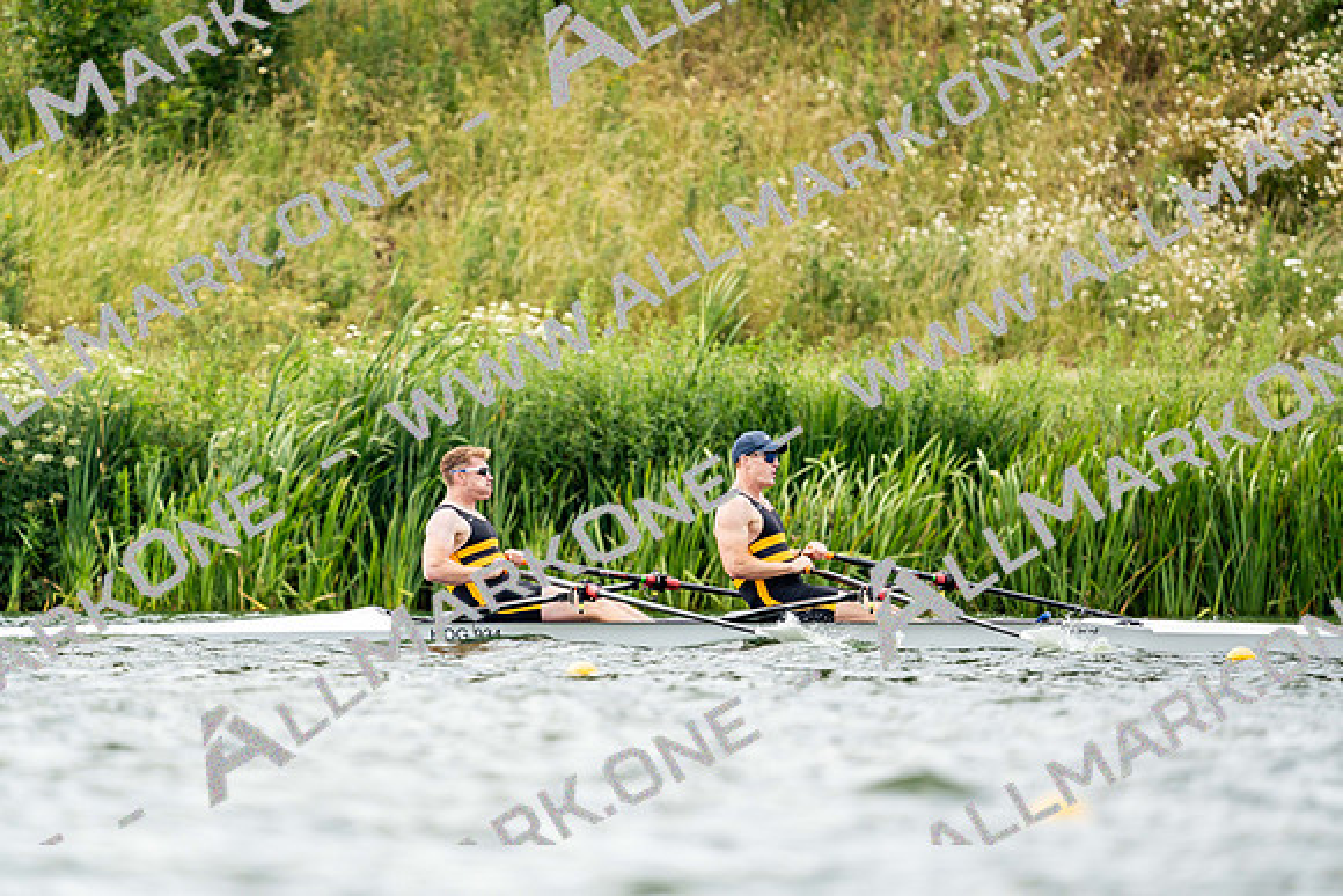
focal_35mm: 600
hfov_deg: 3.4
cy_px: 448
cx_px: 672
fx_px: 22388
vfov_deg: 2.3
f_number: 6.3
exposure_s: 1/2000
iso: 640
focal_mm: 600
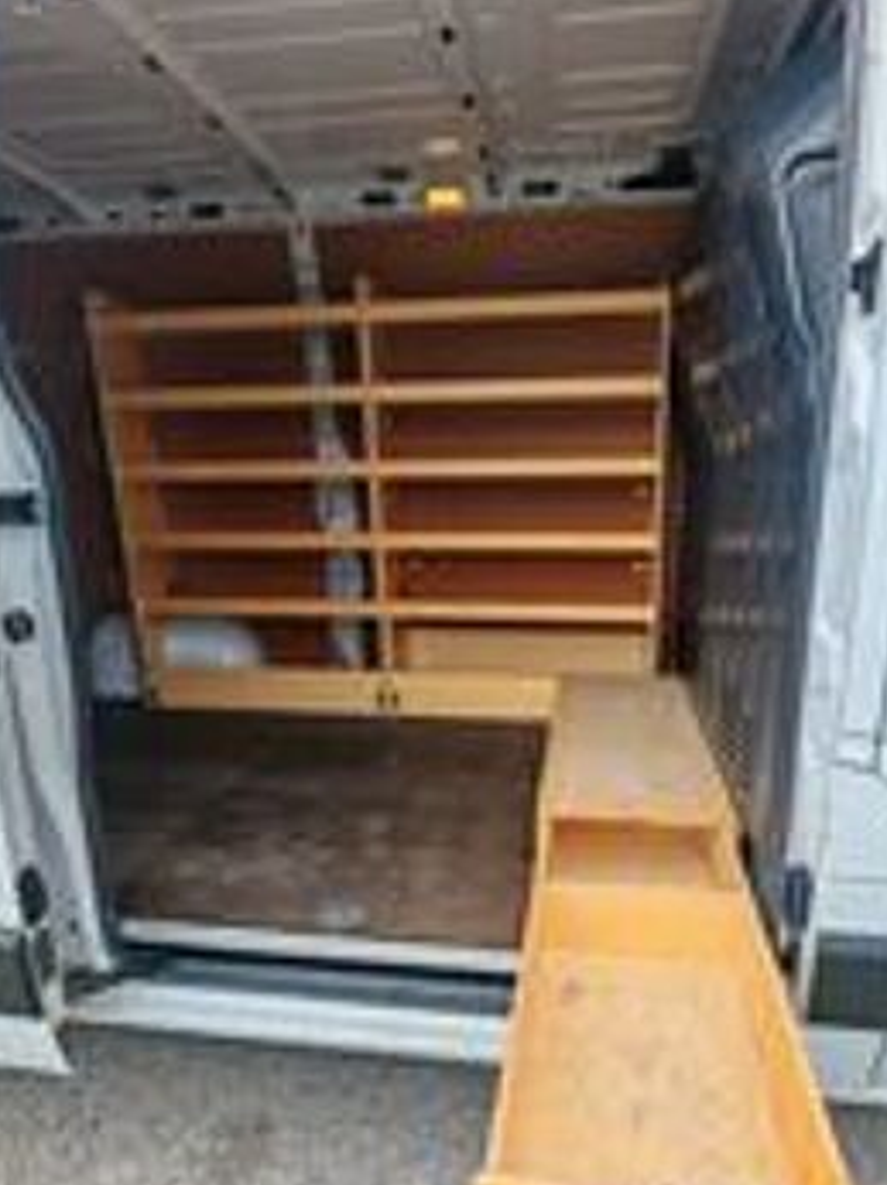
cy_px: 687
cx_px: 479
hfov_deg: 63.3
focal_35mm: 21
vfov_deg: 78.5
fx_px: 718
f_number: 2
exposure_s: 1/100
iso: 64
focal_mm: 1.82
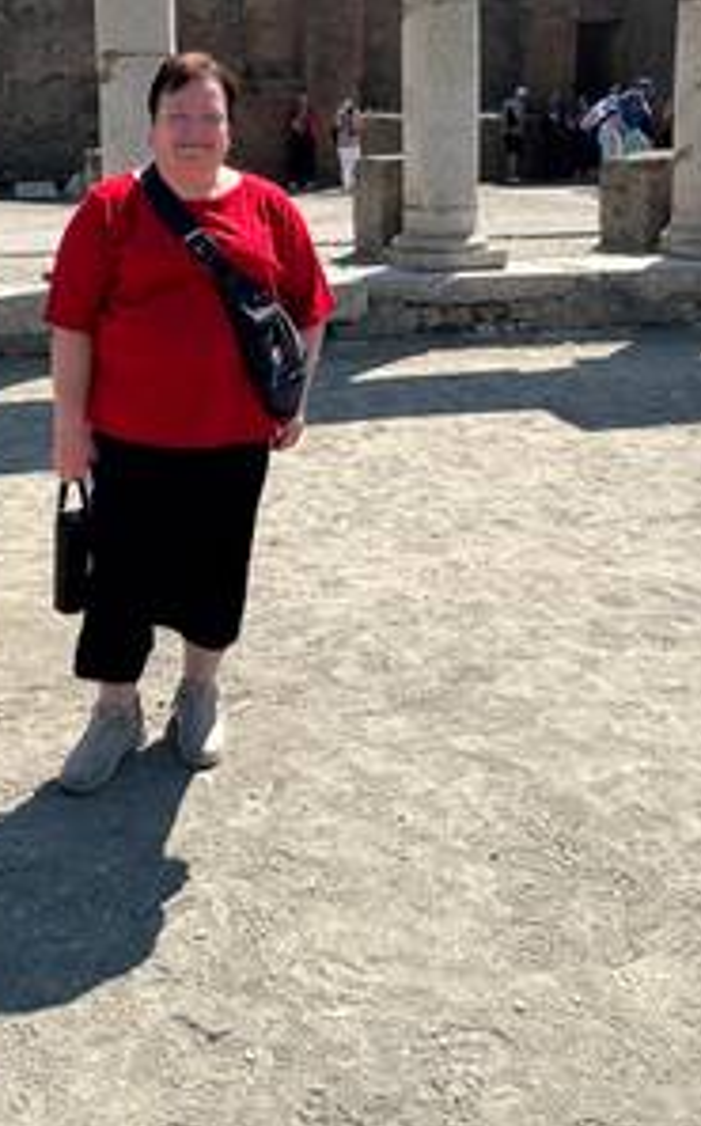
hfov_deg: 34.8
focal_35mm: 36
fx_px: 1103
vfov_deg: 51.8
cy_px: 288
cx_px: 216
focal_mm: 2.22
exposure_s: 1/1887
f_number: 2.2
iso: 40
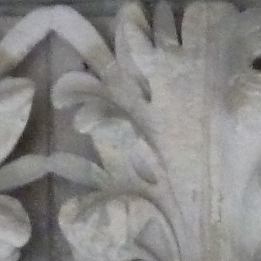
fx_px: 4521
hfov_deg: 3.3
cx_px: 653
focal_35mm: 530
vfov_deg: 3.3
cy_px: 711
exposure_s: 1/30
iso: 800
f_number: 4.1
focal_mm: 11
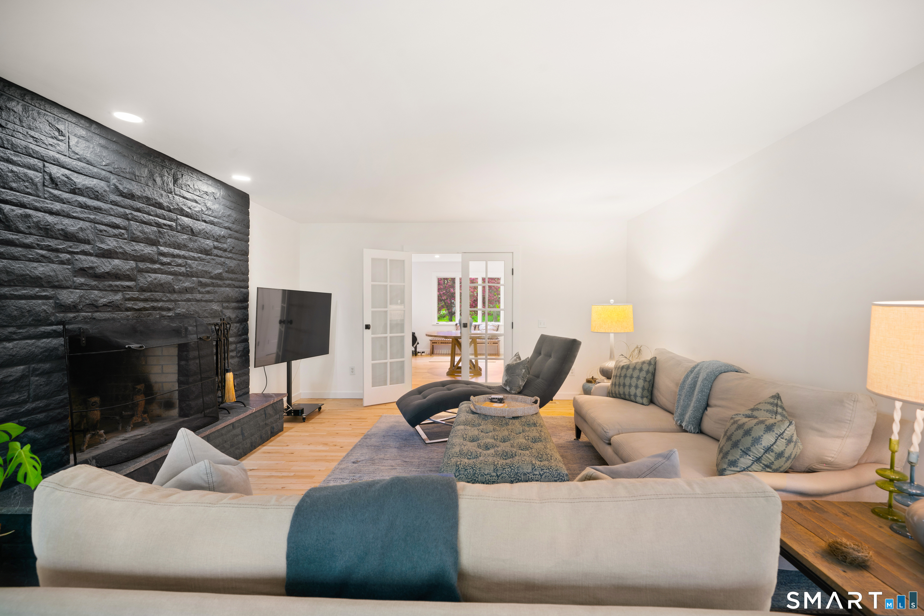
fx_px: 411
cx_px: 462
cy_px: 308
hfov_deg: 96.7
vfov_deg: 73.8
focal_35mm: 16
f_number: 8
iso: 100
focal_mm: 16
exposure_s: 2
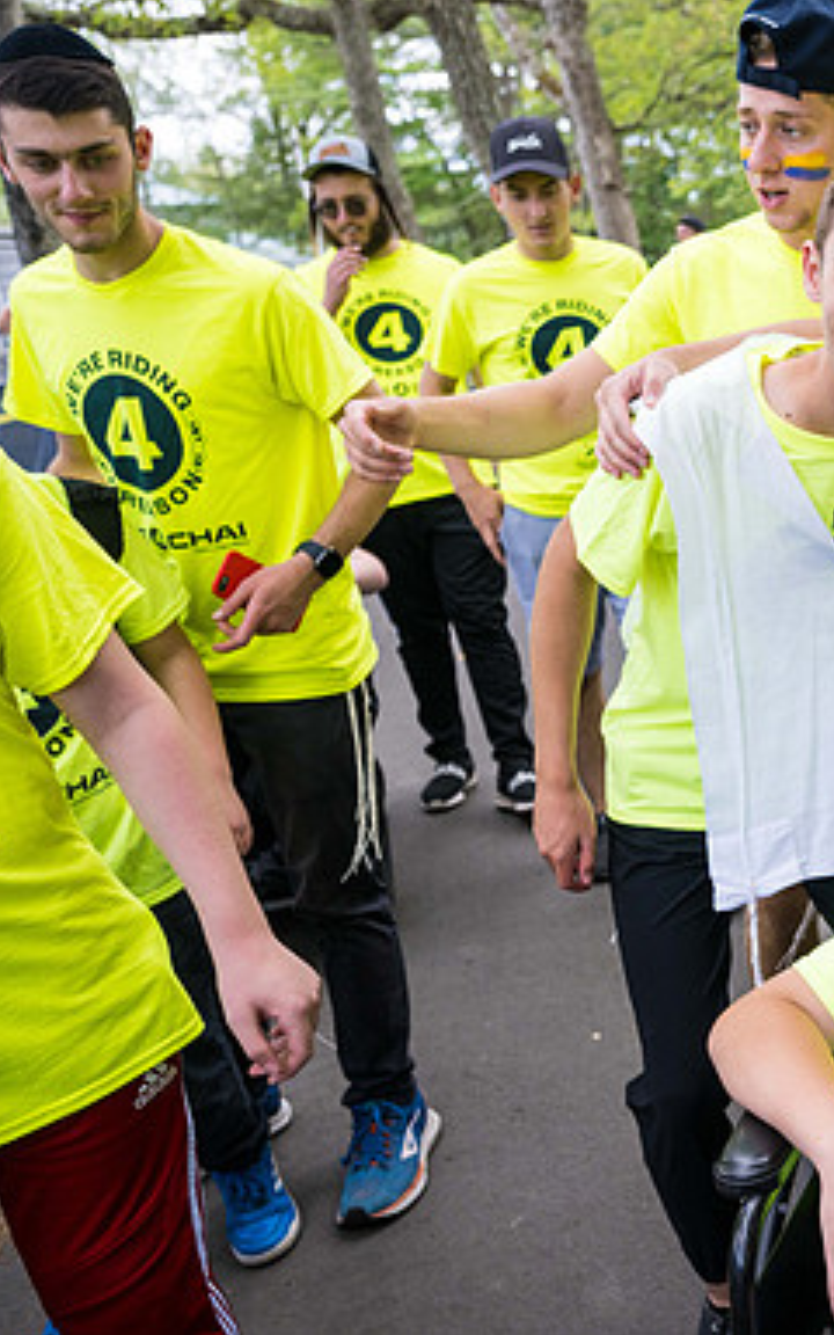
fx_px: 1455
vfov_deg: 49.3
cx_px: 997
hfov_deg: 28.0
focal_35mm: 40
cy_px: 666
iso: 500
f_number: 4
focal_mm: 26
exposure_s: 1/500
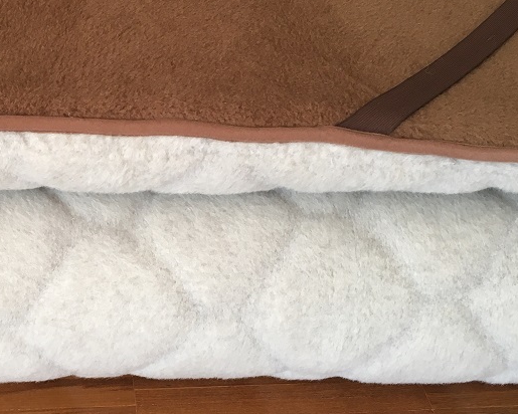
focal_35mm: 55
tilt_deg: -34.8
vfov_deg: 27.6
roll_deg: -0.3
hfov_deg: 33.4
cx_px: 123
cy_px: 197
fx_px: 843
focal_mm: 4.15
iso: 80
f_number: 2.2
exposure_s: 1/33
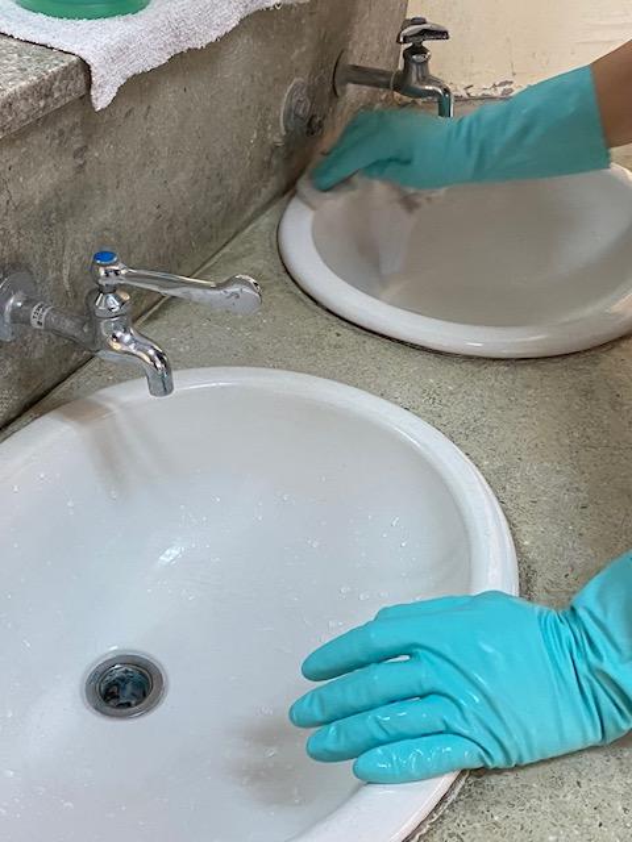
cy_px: 421
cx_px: 316
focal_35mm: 26
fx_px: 633
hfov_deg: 53.1
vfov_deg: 67.3
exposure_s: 1/60
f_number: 1.8
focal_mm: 4.2
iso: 200
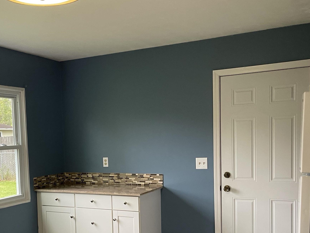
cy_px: 176
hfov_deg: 41.9
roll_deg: +1.6
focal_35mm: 44
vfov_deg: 32.2
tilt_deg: -4.9
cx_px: 86
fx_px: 394
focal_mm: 5.1
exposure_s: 1/60
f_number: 1.6
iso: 160
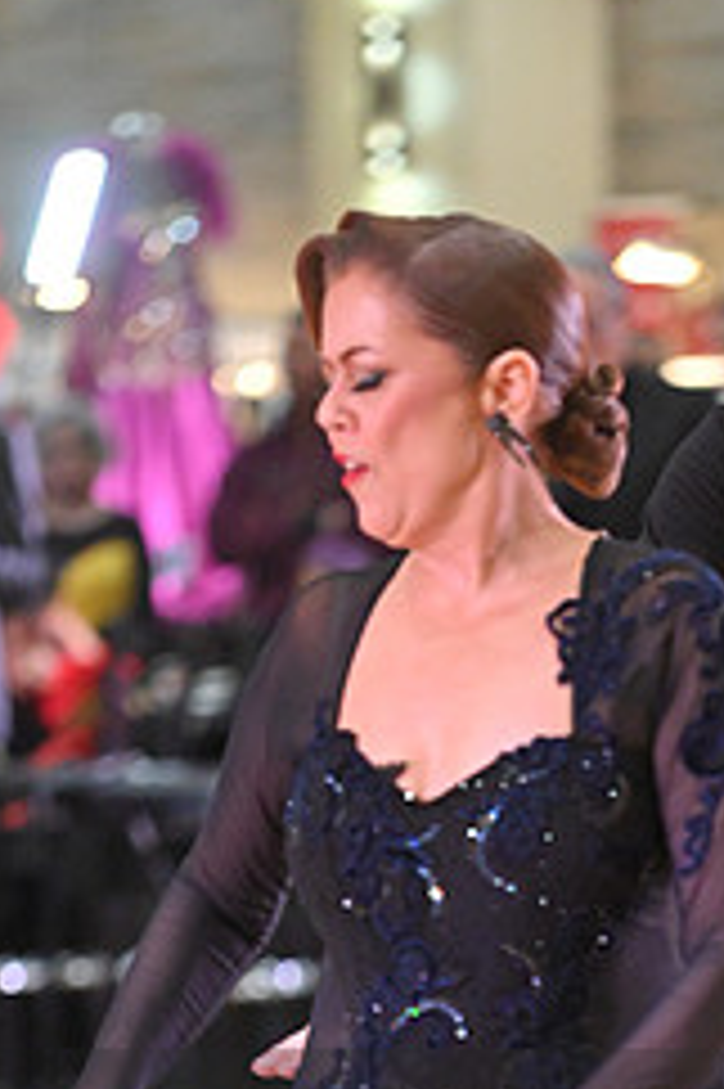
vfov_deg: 4.6
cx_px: 681
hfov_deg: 3.1
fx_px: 13412
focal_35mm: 444
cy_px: 1202
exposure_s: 1/400
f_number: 4
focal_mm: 185
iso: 4000
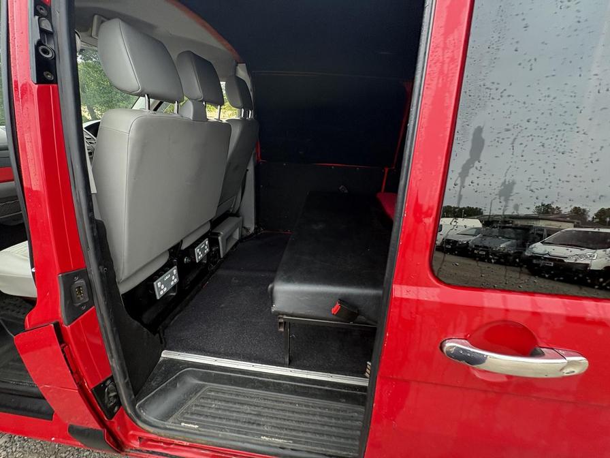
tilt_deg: -11.1
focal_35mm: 14
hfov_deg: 102.1
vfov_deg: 85.7
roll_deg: +1.1
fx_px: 247
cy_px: 229
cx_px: 305
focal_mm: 2.22
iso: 64
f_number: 2.2
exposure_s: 1/121
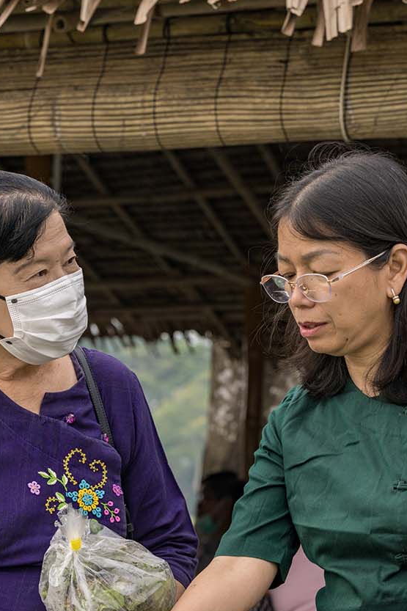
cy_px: 475
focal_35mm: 121
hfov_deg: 11.3
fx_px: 2053
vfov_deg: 16.8
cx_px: 191
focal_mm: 70
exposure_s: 1/320
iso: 220
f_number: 5.6
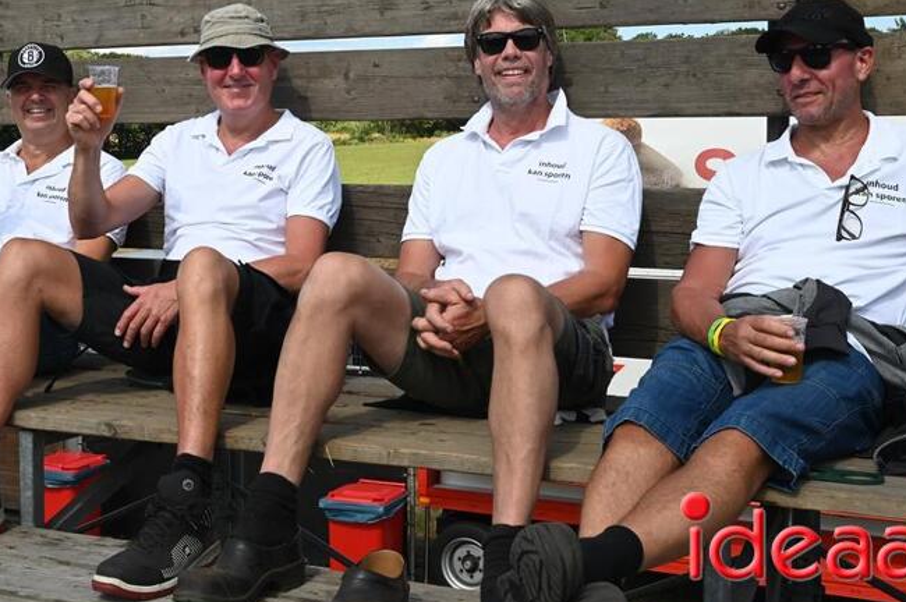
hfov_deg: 32.7
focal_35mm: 61
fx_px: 1534
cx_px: 323
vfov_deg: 22.1
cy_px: 189
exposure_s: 1/640
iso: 640
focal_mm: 40
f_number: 13
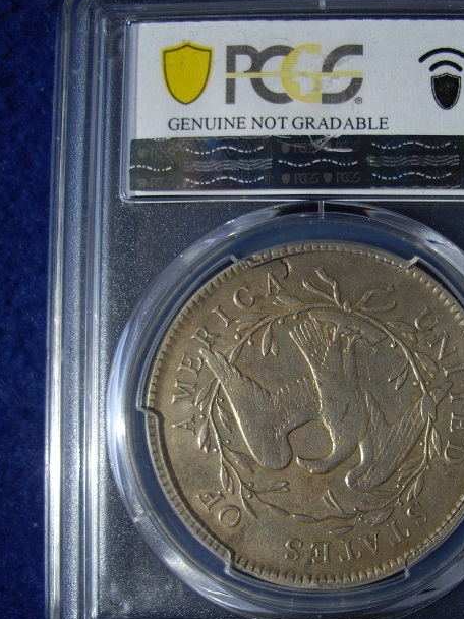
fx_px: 894
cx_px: 301
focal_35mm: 50
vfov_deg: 38.1
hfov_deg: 29.0
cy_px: 347
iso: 64
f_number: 2.8
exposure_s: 1/1000
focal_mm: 7.9
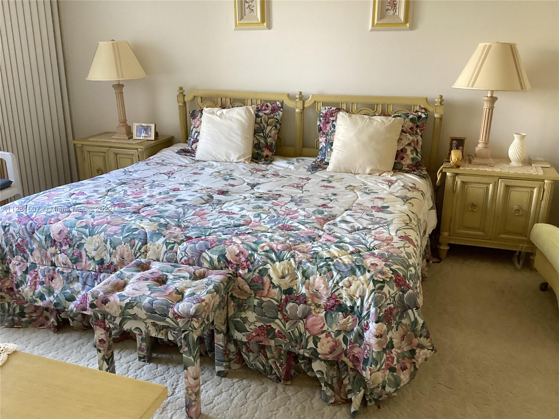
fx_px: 501
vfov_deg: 45.4
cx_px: 280
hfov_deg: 58.4
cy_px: 210
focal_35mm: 31
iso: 160
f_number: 2.4
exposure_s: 1/60
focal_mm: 3.3
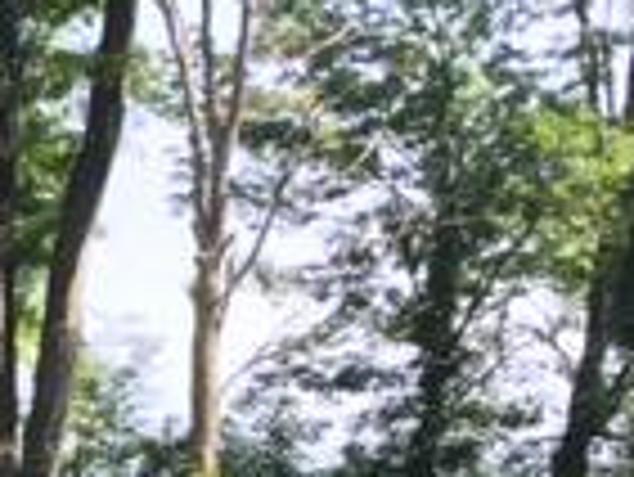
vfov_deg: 10.6
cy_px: 702
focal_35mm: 136
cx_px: -468
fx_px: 2493
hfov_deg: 13.2
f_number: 2.2
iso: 32
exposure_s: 1/507
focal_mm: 4.12
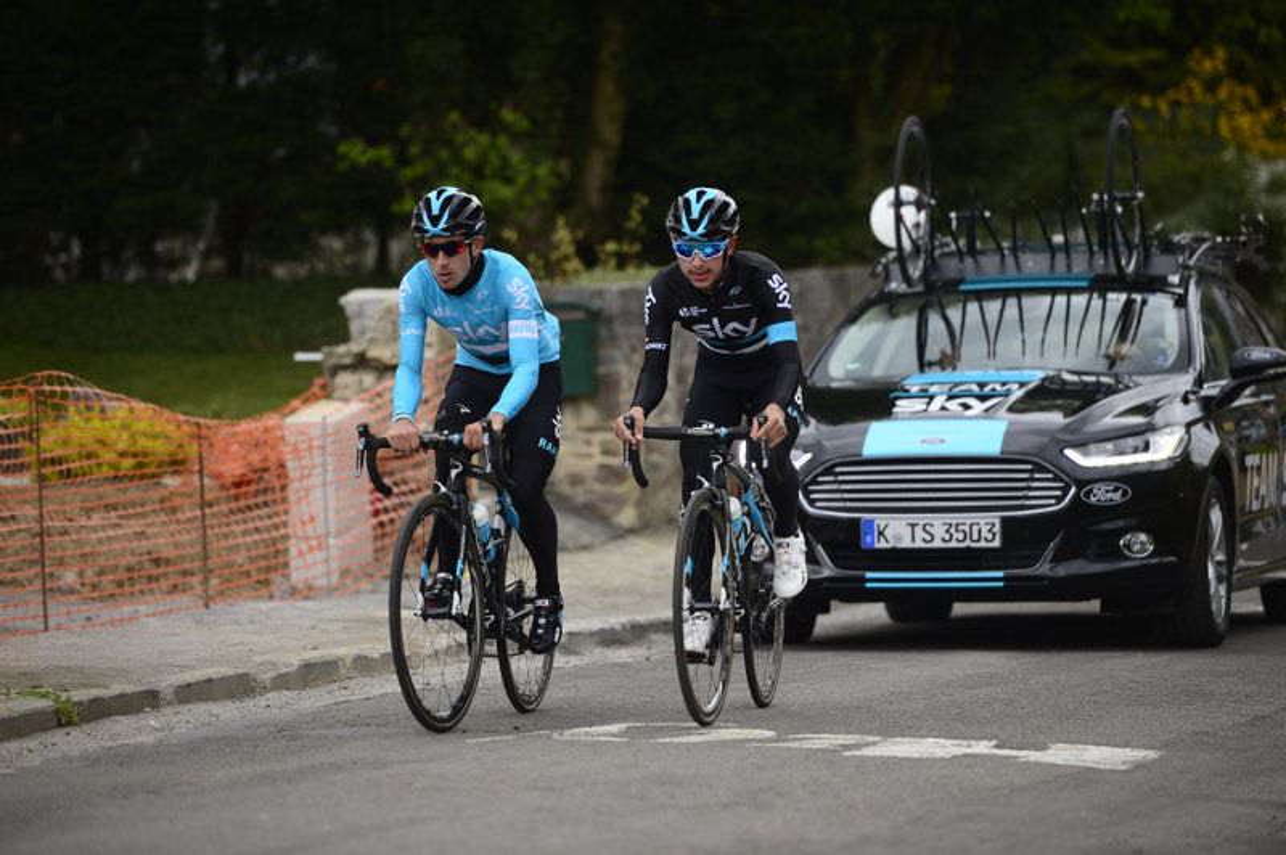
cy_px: 428
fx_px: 7138
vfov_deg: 6.9
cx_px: 643
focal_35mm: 200
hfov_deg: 10.3
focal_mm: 200
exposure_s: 1/1000
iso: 400
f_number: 2.8
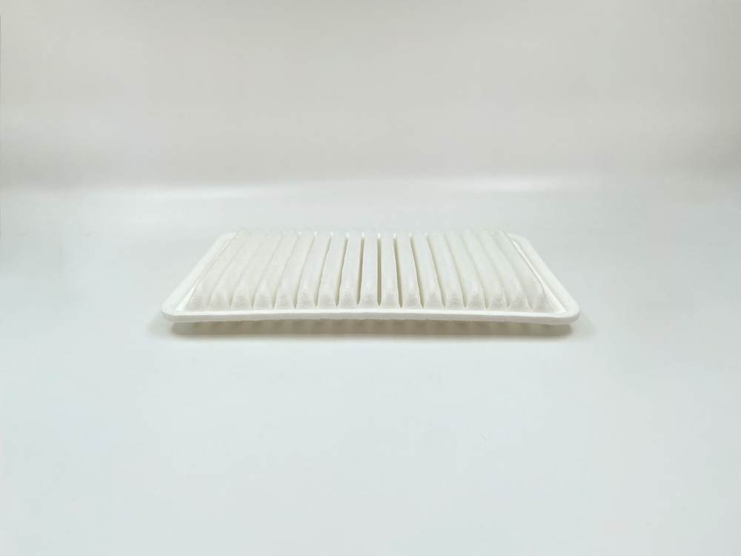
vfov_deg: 53.1
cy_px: 278
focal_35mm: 26
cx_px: 370
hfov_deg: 67.3
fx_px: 557
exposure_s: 1/1401
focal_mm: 4.2
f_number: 1.6
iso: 32
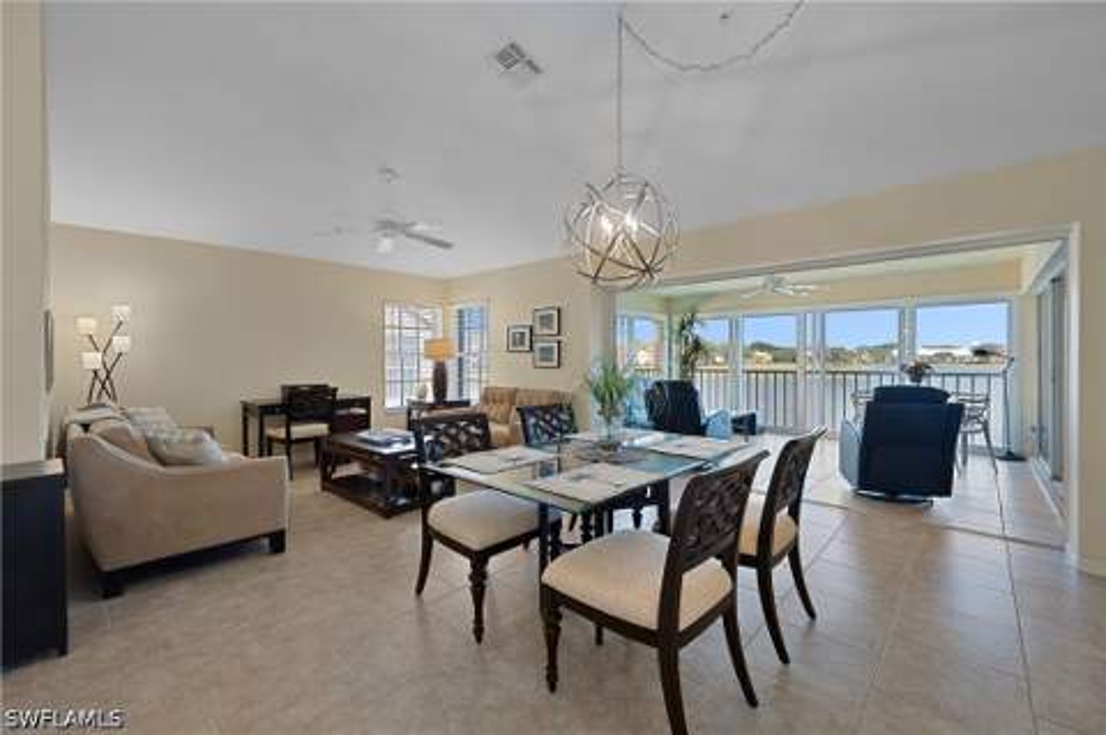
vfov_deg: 81.1
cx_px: 553
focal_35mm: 14
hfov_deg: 104.3
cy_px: 368
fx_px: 430
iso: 100
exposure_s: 1/2
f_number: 8
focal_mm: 14
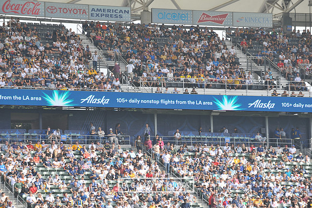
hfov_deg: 10.8
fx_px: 1646
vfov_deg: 7.2
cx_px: 156
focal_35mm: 190
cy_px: 104
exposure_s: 1/250
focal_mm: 190
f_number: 8
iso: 200
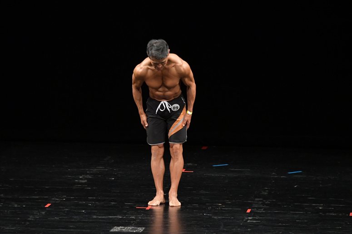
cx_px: 176
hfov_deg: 7.6
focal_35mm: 270
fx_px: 2639
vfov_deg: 5.1
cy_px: 117
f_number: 5.6
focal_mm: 180
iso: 3200
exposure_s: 1/400
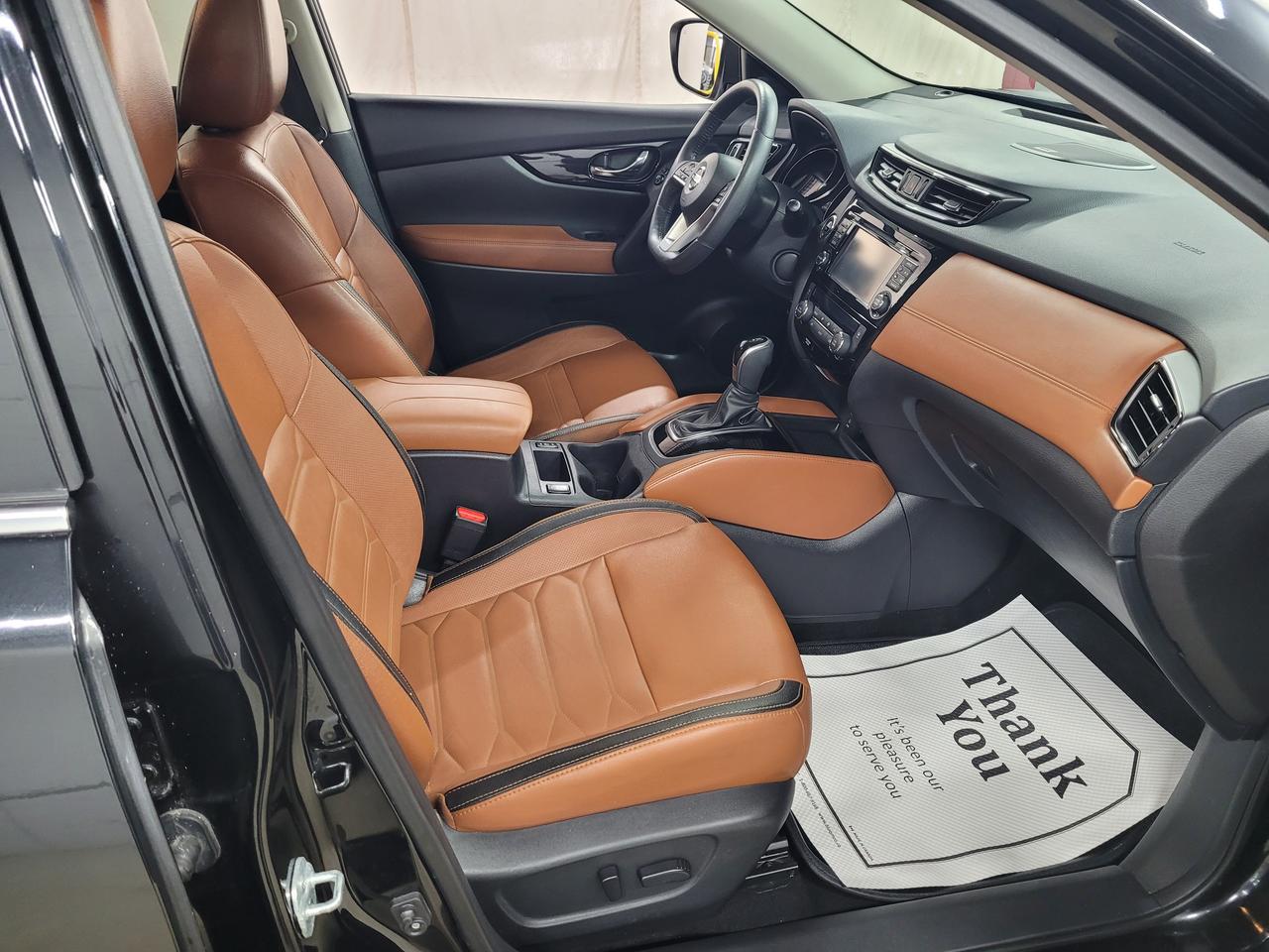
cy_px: 476
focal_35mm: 26
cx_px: 634
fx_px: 953
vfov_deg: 53.1
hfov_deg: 67.3
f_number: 1.8
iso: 250
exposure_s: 1/40
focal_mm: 5.4
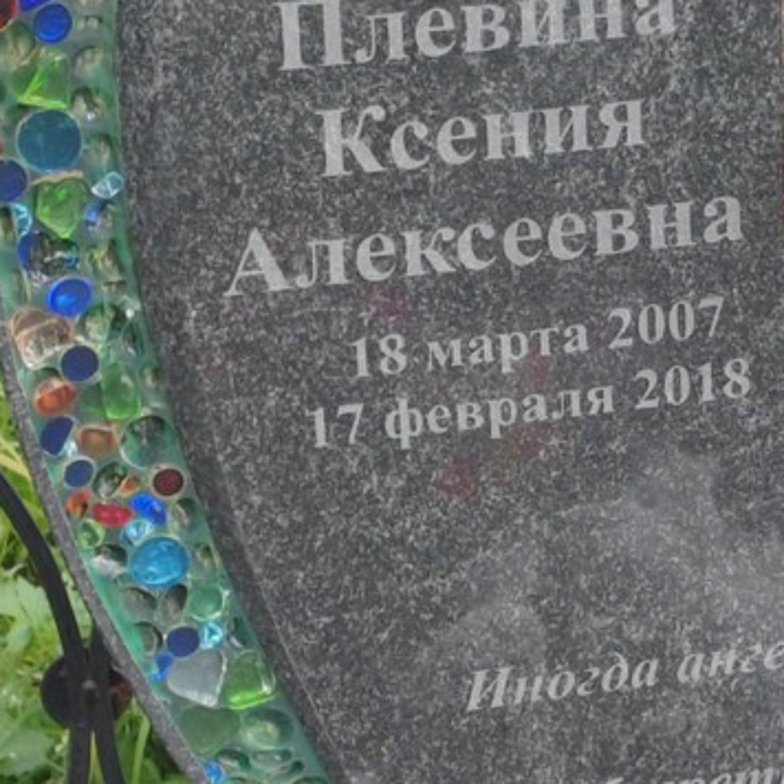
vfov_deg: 10.6
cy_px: 372
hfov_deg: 10.5
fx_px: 4228
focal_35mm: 165
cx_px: 698
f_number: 1.9
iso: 100
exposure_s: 1/210
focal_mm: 5.52
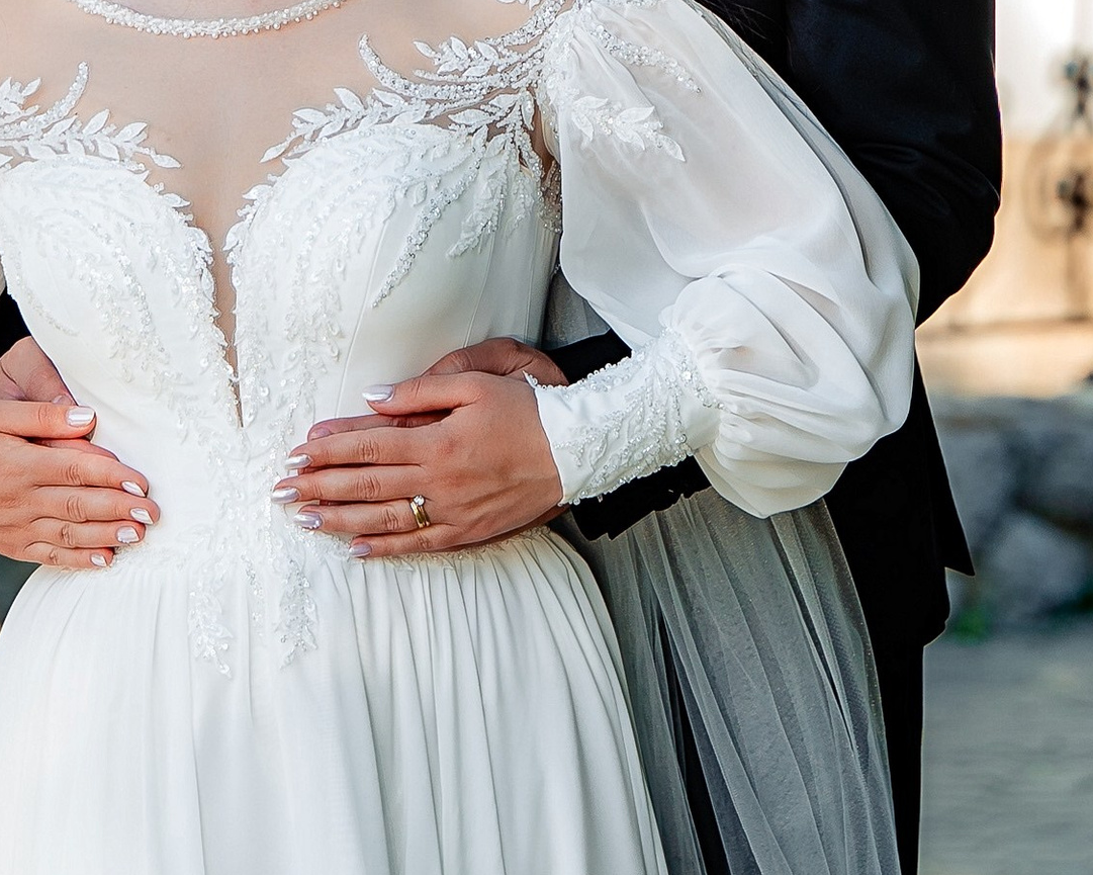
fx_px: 9705
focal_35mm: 300
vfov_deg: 5.1
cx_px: 726
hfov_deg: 6.4
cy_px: -530
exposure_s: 1/400
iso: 100
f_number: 2.8
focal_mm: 90
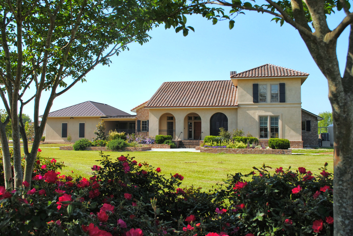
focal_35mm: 36
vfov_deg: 37.0
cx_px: 176
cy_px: 118
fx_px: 353
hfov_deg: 53.1
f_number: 8
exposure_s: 1/250
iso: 100
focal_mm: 24
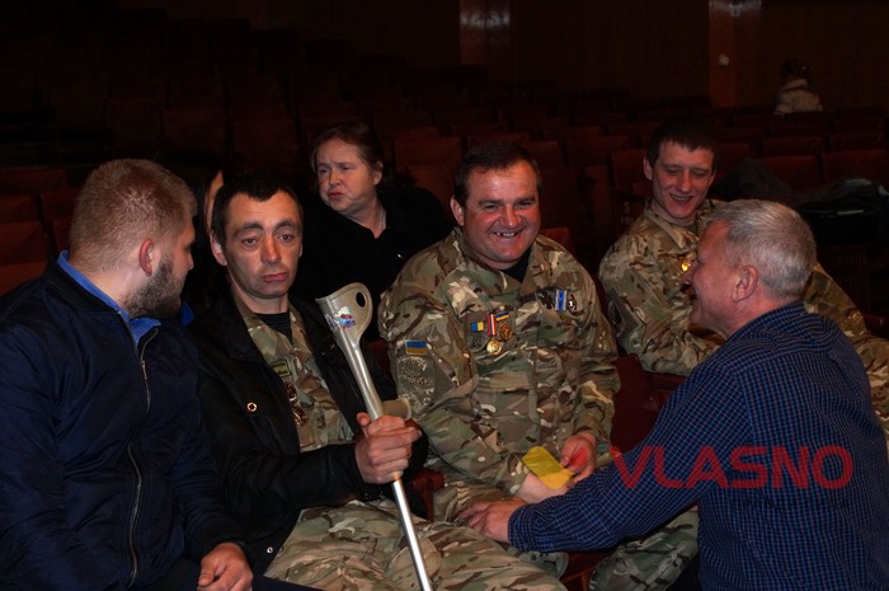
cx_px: 444
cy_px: 296
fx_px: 1850
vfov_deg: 18.1
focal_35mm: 75
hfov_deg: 27.0
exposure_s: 1/60
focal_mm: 50
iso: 800
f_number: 5.6
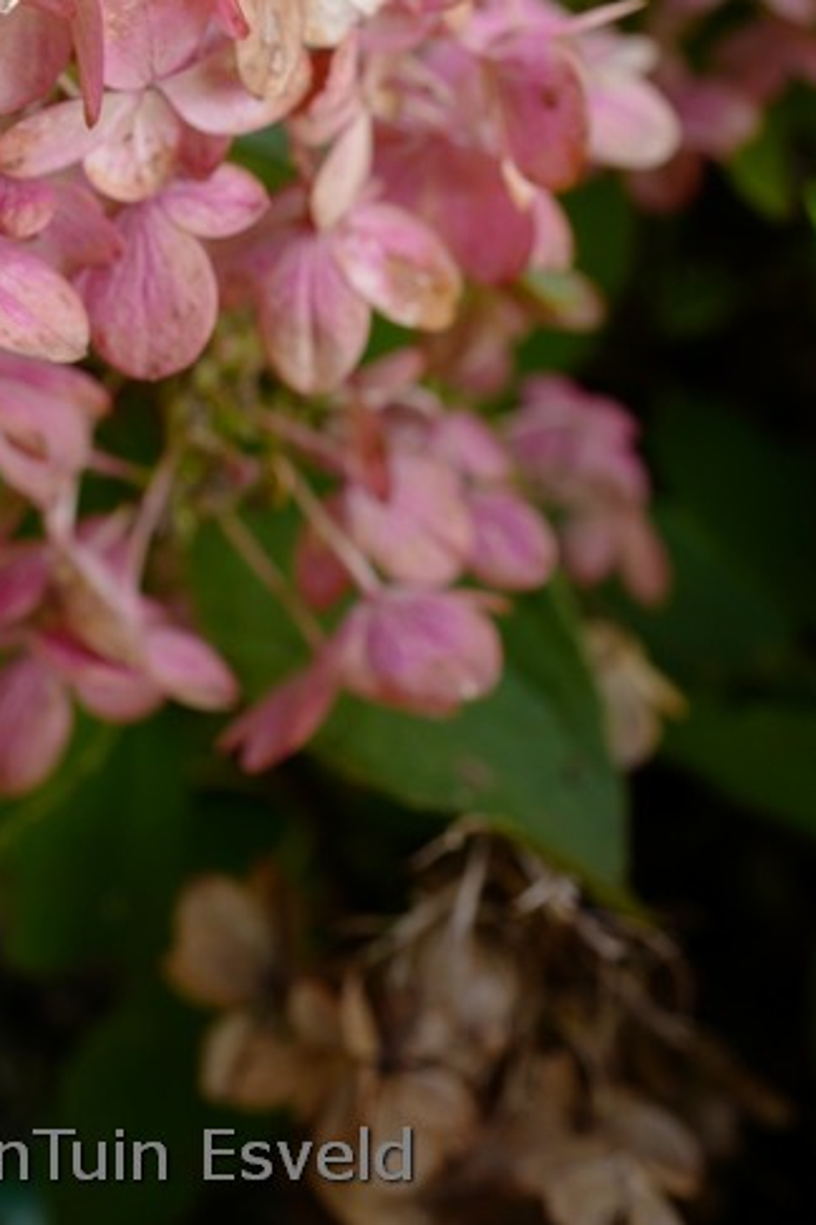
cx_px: 59
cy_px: 40
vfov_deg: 31.7
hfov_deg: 22.4
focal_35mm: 59
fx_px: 2006
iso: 250
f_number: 8
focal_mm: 28
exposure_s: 1/60
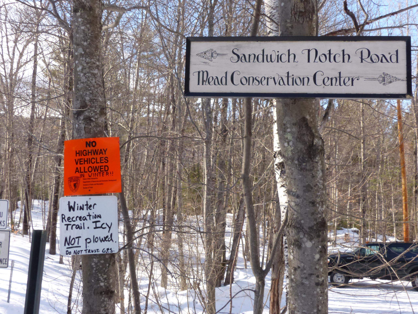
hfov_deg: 42.1
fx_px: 543
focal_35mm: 45
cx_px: 209
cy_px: 157
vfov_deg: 32.2
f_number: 5.6
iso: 200
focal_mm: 8.1
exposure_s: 1/250
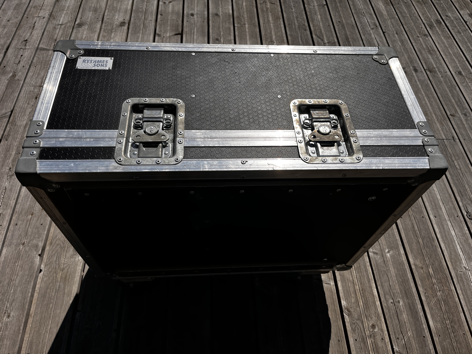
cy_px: 177
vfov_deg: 53.1
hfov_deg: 67.3
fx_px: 355
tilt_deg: -56.6
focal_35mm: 26
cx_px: 236
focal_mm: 5.1
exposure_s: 1/7874
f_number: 1.6
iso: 50
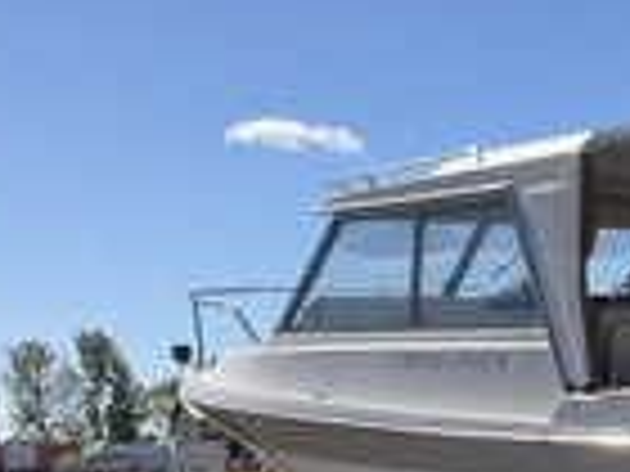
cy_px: 472
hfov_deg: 21.2
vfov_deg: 17.4
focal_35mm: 83
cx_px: 837
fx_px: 1511
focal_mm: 3
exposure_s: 1/2058
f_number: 1.8
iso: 25
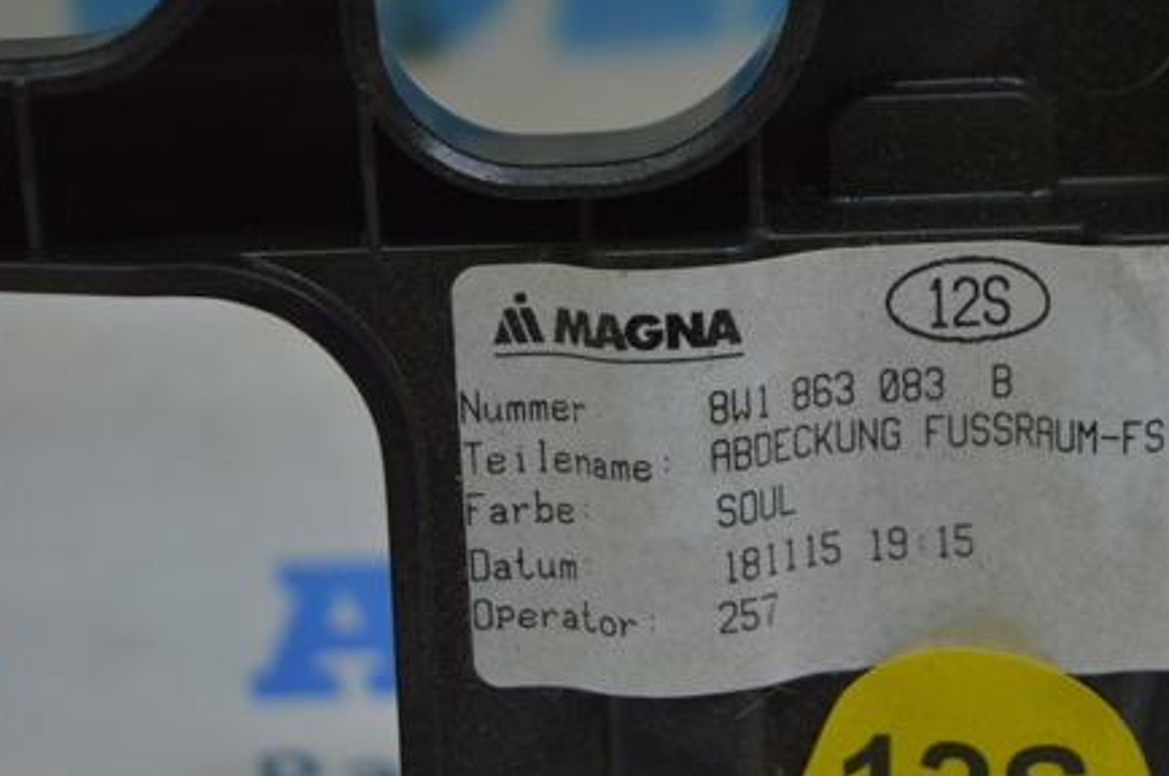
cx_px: 671
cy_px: 408
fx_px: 3947
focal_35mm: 122
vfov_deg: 11.2
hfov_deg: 16.8
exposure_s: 1/40
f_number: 5.6
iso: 400
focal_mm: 55
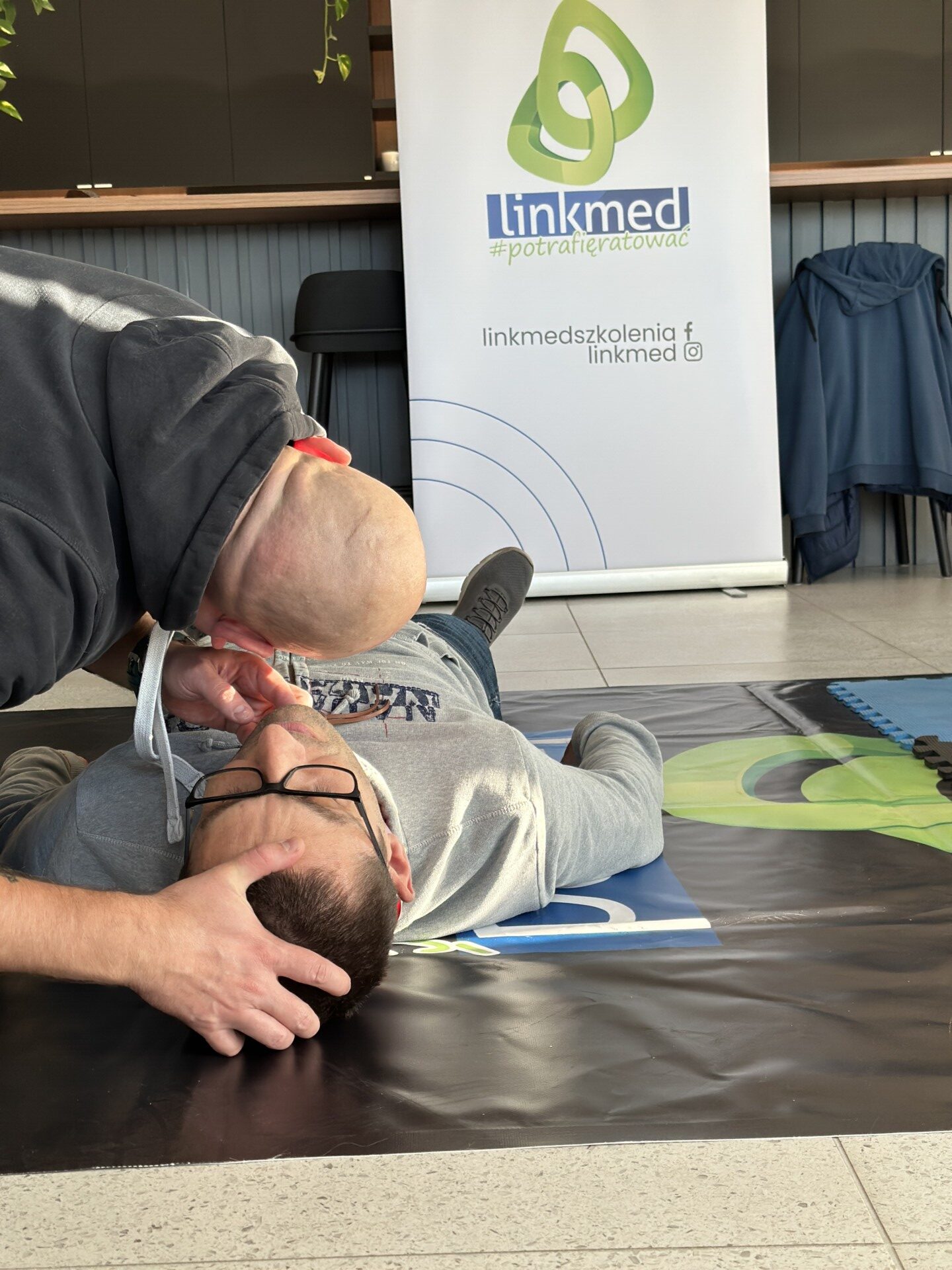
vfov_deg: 39.7
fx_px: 1760
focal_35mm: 48
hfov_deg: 30.3
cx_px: 476
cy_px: 635
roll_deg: +3.2
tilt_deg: -6.7
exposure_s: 1/98
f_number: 1.78
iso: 125
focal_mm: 6.86
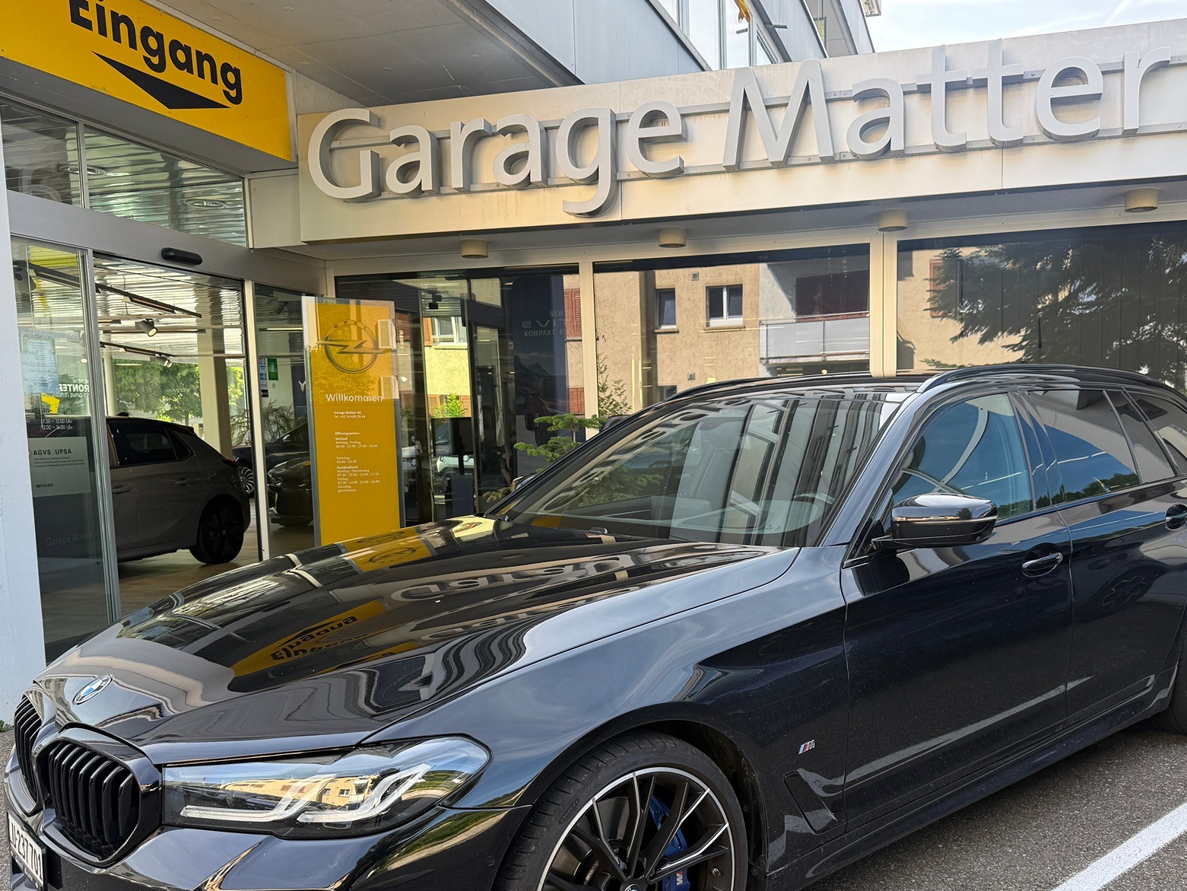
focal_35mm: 31
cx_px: 704
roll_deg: +1.3
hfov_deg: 57.9
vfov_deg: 45.2
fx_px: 1063
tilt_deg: -5.5
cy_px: 542
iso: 80
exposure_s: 1/461
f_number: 1.78
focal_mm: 6.76
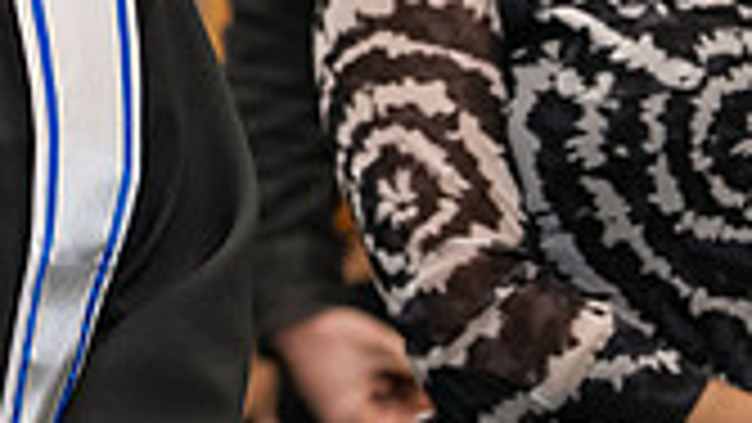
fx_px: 7598
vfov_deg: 3.2
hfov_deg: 5.6
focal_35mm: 381
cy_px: -160
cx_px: -81
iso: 2000
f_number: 3.2
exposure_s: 1/200
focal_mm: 105
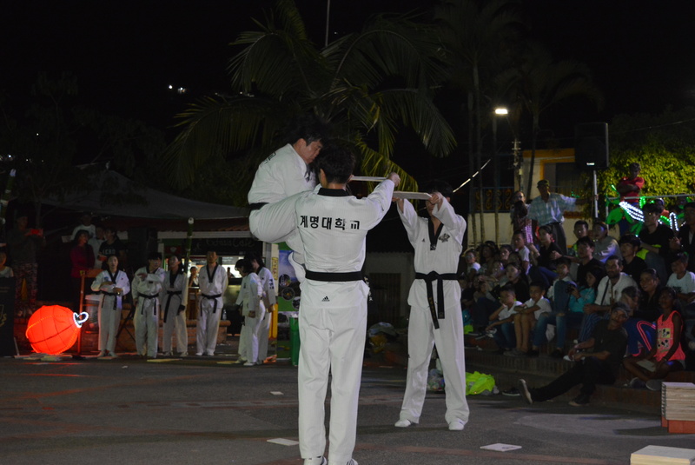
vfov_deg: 26.5
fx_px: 985
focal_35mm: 51
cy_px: 232
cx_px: 348
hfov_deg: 38.8
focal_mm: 34
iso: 3200
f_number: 4.5
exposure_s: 1/60
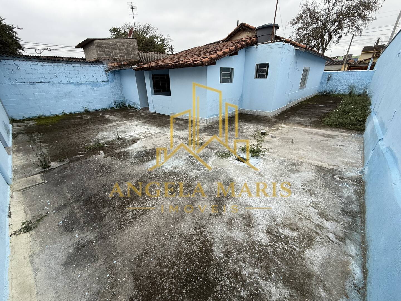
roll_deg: +0.7
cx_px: 200
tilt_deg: -22.9
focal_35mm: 14
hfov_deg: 102.1
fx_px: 162
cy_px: 150
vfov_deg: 85.7
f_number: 2.2
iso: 50
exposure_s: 1/760
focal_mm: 2.22
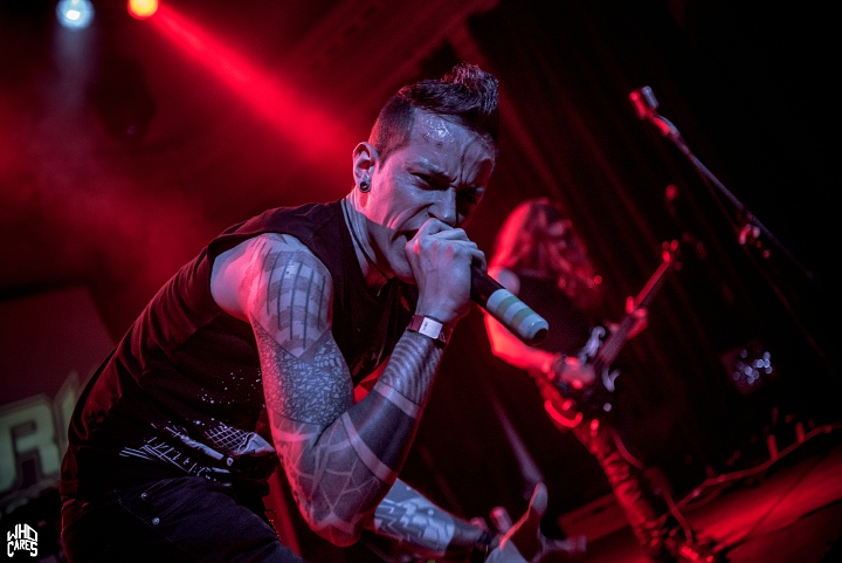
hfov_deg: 42.7
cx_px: 421
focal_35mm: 46
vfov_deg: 29.3
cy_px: 282
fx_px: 1076
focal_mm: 46
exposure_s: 1/100
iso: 3200
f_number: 2.8
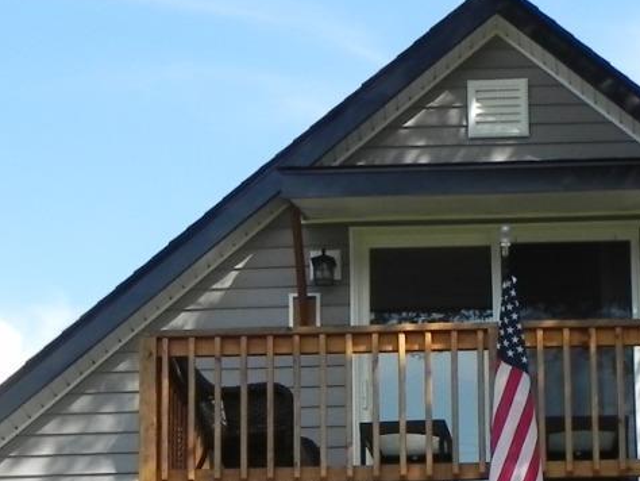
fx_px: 2164
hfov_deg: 16.7
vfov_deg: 12.3
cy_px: 645
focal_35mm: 117
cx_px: 493
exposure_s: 1/286
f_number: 6.3
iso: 160
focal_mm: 6.6
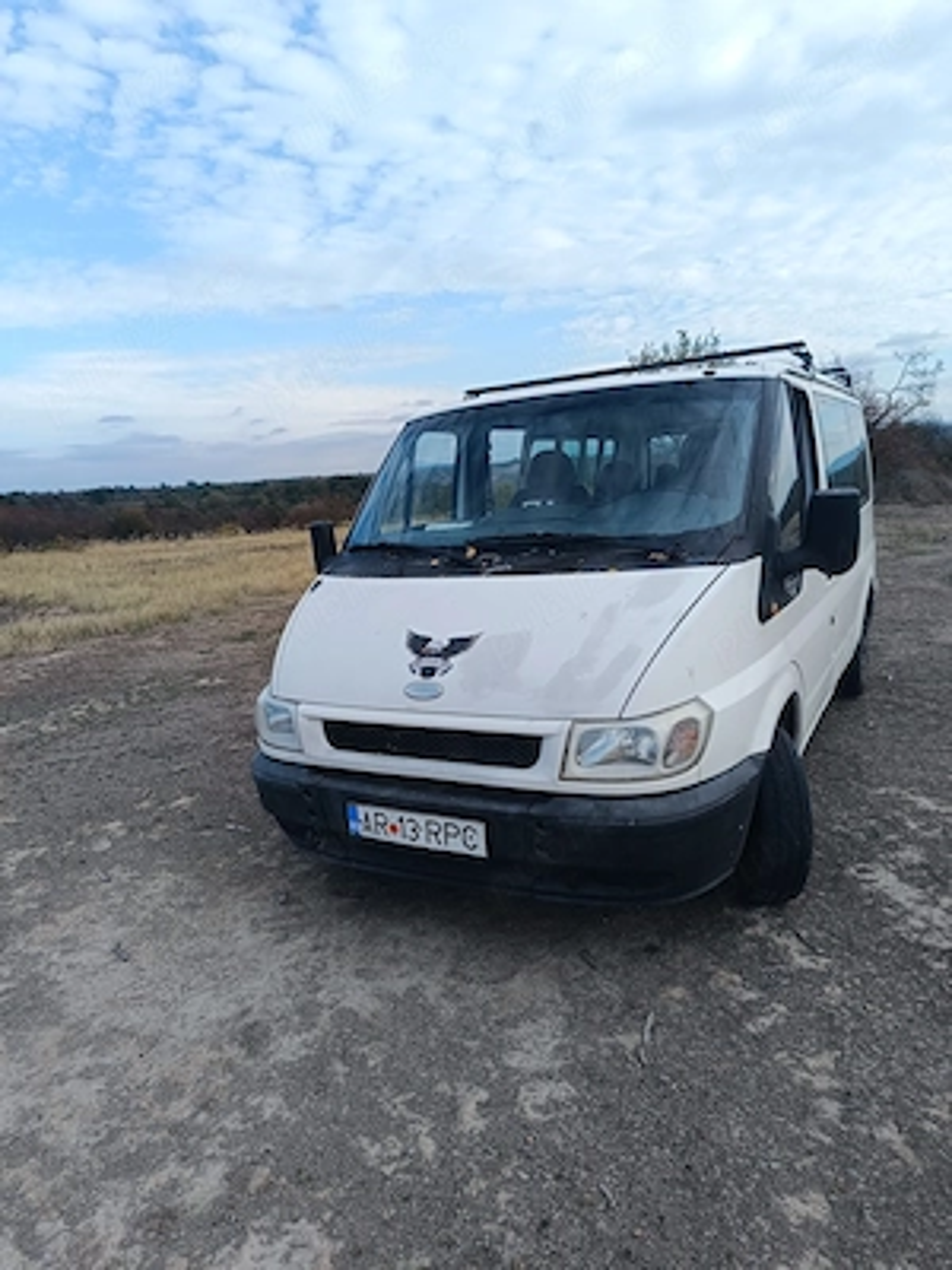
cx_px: 476
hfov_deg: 56.8
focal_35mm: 24
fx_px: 880
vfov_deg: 71.6
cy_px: 635
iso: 55
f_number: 1.88
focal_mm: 5.59
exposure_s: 1/833
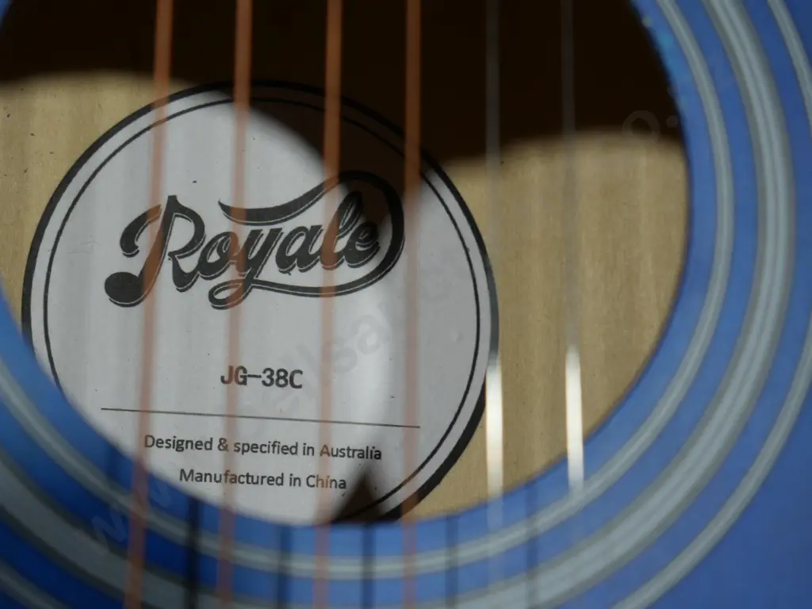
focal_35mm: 70
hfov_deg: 27.8
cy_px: 304
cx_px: 406
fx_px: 1642
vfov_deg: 21.0
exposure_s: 1/80
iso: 200
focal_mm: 35
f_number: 5.5
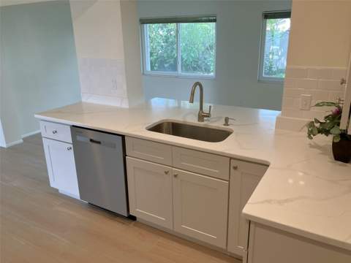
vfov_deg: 49.7
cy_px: 132
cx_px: 176
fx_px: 284
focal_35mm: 28
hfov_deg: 63.4
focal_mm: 3.99
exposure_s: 1/120
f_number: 1.8
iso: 80
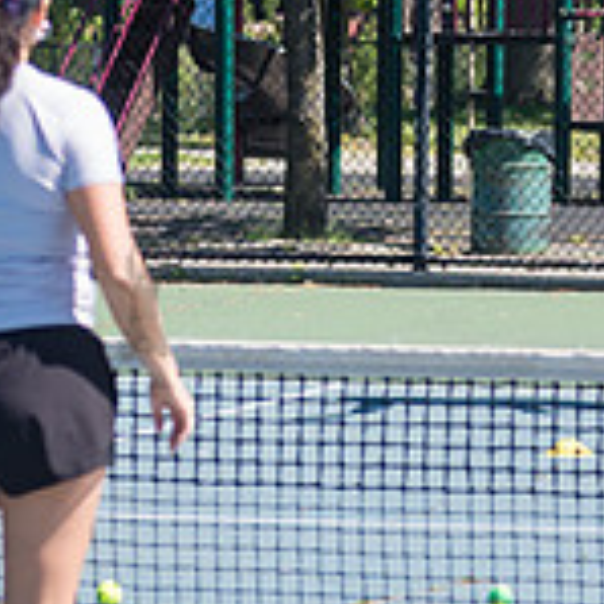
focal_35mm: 285
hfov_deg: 6.1
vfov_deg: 6.1
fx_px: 5626
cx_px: 665
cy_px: 91
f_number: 3.5
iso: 200
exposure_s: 1/1250
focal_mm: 86
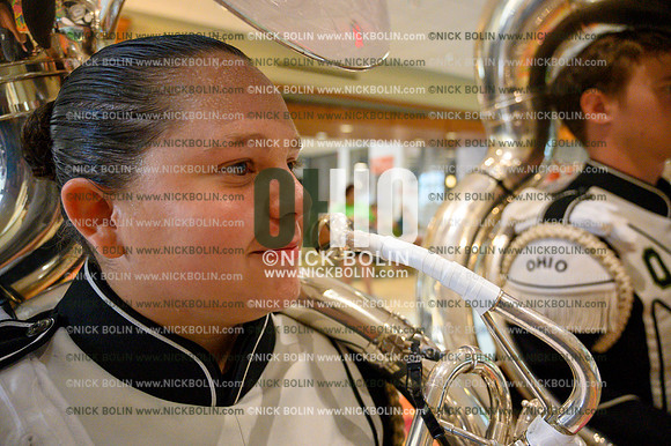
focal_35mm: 24
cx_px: 336
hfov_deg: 73.8
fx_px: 447
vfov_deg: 53.1
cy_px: 223
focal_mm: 24
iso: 12800
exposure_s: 1/800
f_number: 4
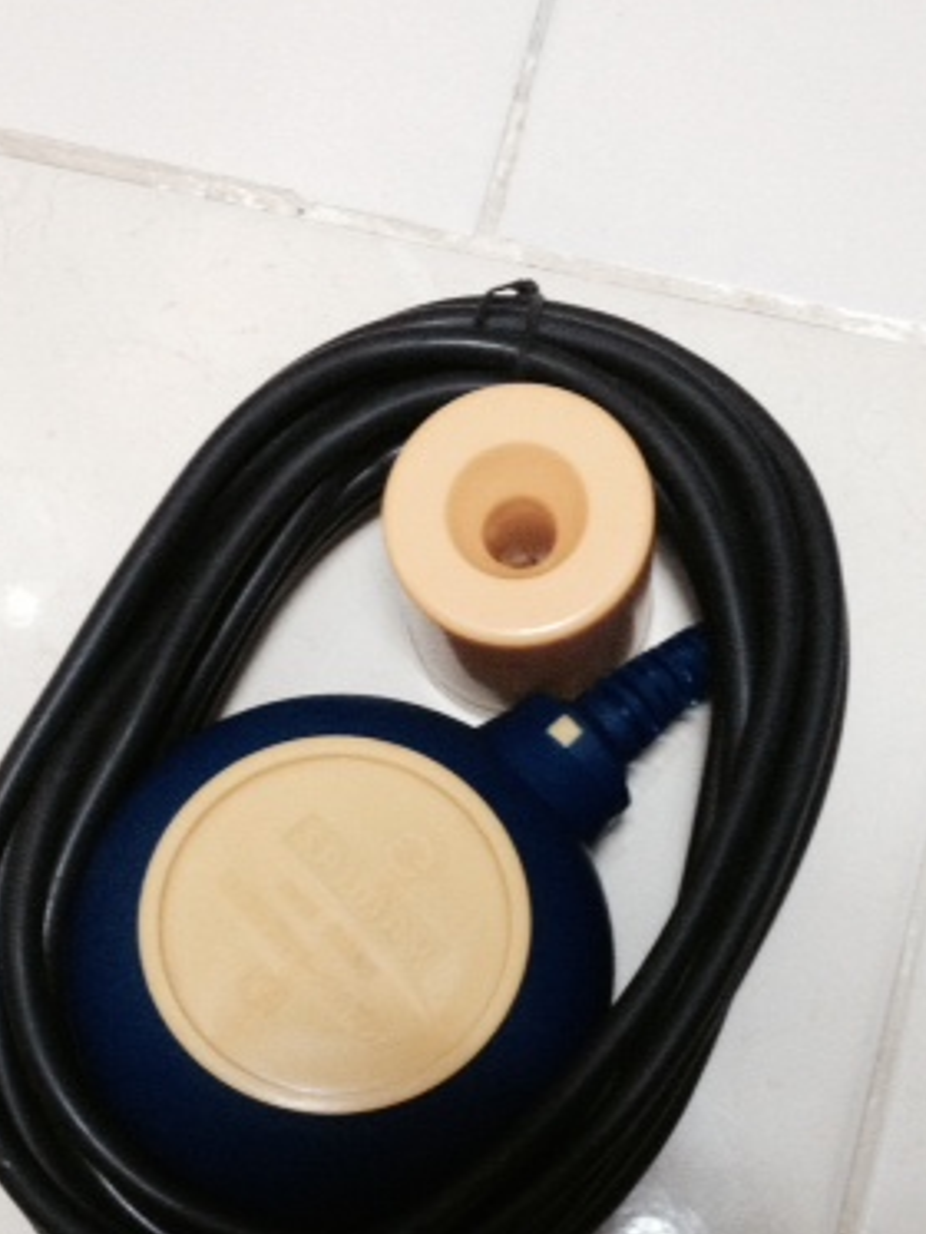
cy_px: 916
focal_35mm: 60
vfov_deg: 31.6
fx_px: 2139
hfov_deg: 24.4
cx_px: 427
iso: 400
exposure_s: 1/20
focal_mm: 4.28
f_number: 2.4
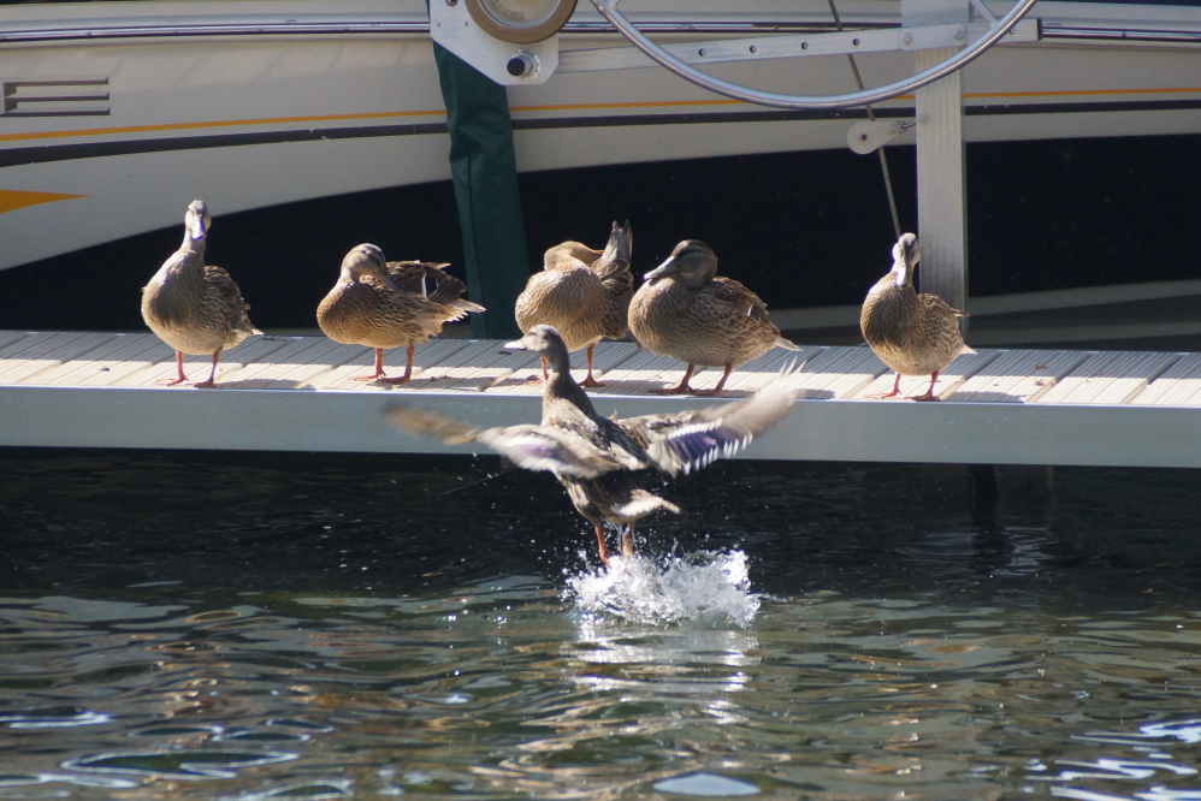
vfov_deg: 3.7
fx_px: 12513
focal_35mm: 375
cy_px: 400
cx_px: 600
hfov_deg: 5.5
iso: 640
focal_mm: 250
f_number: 6.3
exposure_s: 1/400
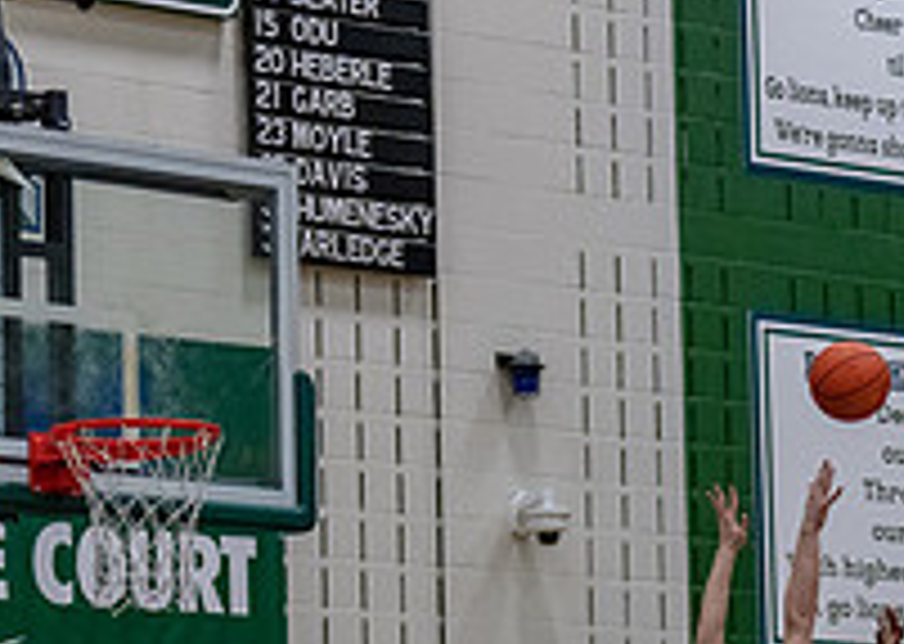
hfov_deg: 9.5
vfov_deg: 6.7
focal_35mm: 212
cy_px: 829
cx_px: 805
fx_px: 5436
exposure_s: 1/1000
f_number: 2.8
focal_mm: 70
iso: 3200
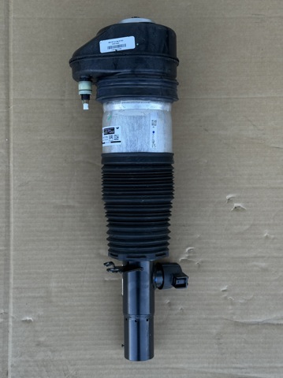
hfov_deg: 30.2
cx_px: 142
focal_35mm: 48
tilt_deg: -83.3
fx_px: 524
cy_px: 189
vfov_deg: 39.7
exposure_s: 1/263
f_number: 1.78
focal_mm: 6.76
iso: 64
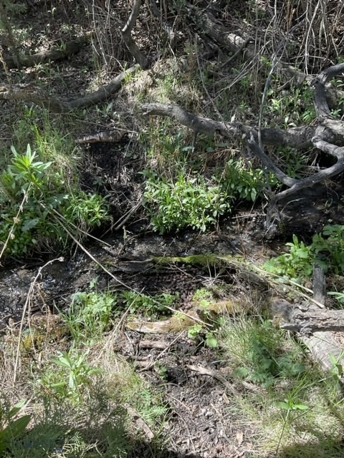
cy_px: 229
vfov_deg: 61.7
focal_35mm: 29
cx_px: 172
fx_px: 384
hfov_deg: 48.2
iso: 16
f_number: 1.8
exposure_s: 1/150
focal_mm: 3
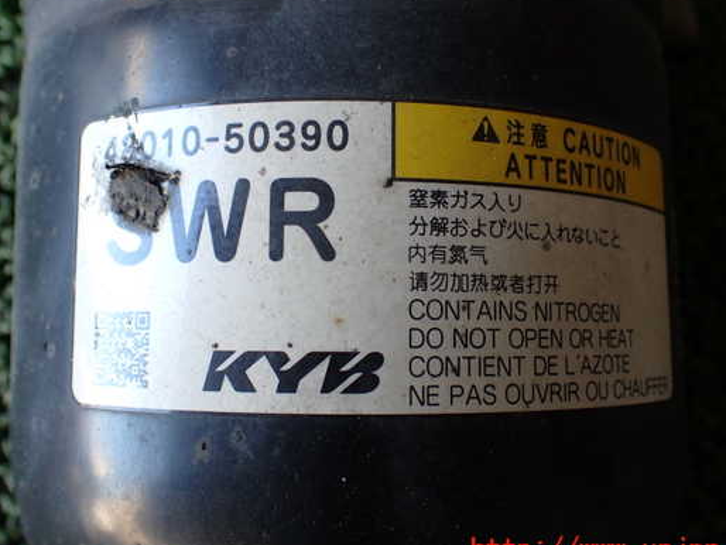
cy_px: 251
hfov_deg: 52.6
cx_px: 366
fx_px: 734
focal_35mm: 35
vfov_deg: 40.7
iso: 200
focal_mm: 5.4
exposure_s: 1/125
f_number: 2.3
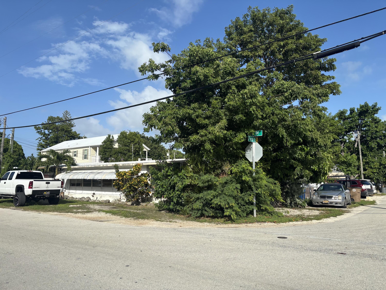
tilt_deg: +6.9
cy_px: 145
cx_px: 193
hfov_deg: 67.3
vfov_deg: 53.1
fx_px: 290
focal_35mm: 26
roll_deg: -1.4
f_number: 1.6
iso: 50
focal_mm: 5.96
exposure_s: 1/4255
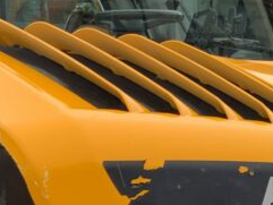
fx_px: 971
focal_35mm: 123
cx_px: 334
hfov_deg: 15.4
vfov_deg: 12.0
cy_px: 186
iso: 16
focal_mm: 3
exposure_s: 1/450
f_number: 1.8
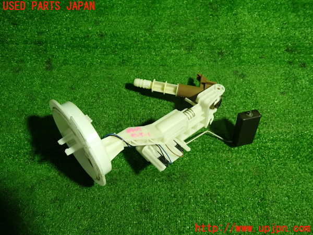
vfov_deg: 49.7
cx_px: 156
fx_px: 253
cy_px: 118
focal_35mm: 28
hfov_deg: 63.4
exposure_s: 1/30
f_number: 2.2
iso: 200
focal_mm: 5.05
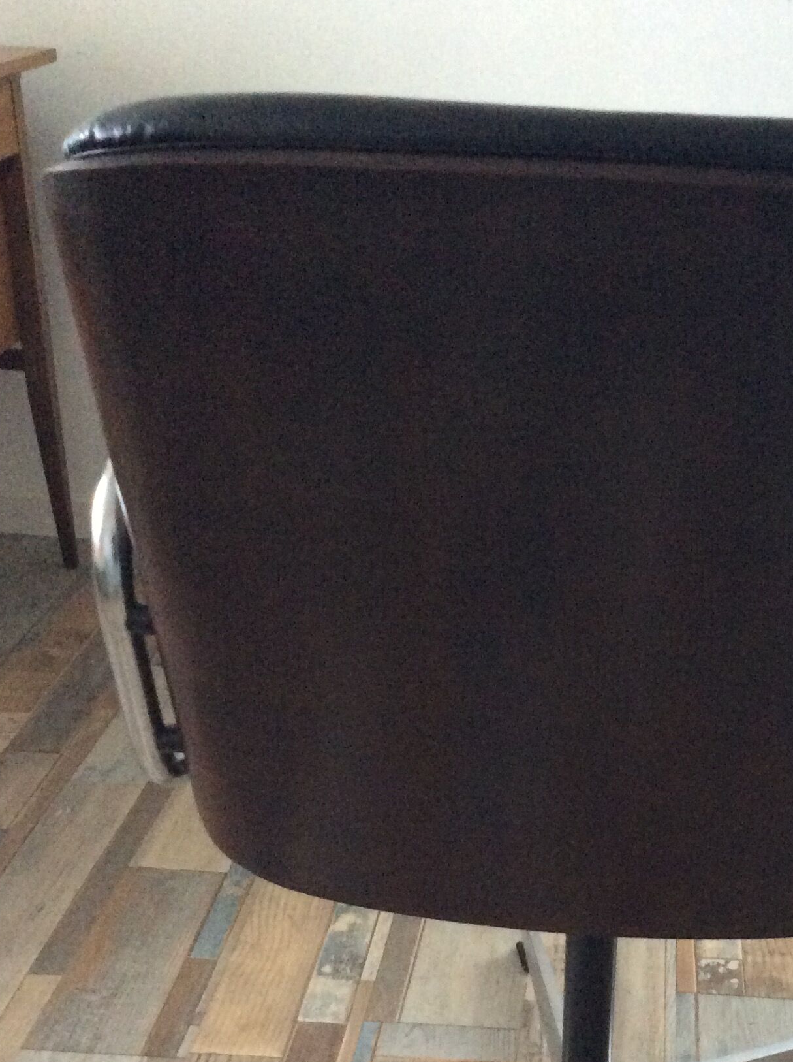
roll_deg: -3.3
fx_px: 1561
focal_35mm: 51
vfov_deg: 37.0
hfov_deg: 28.1
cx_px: 601
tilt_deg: -27.5
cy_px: 737
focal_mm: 3.3
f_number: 2.4
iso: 320
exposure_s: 1/17
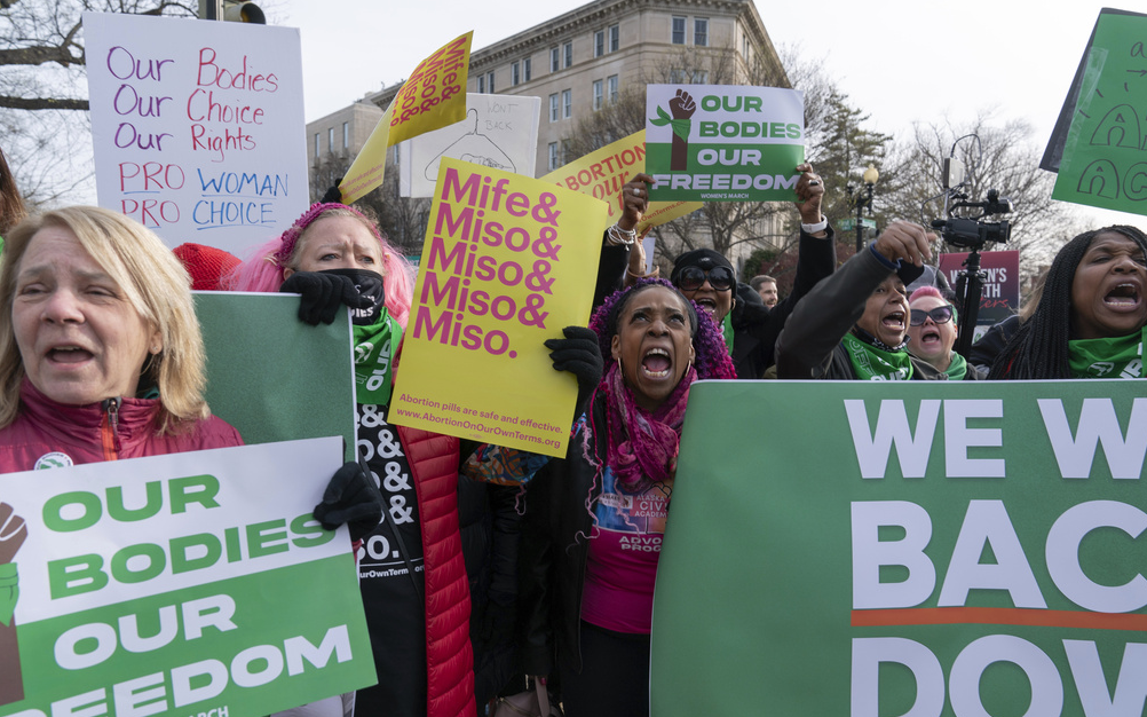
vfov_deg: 49.3
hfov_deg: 72.5
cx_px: 583
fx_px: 781
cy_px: 369
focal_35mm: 25
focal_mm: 24
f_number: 5.6
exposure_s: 1/320
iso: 160
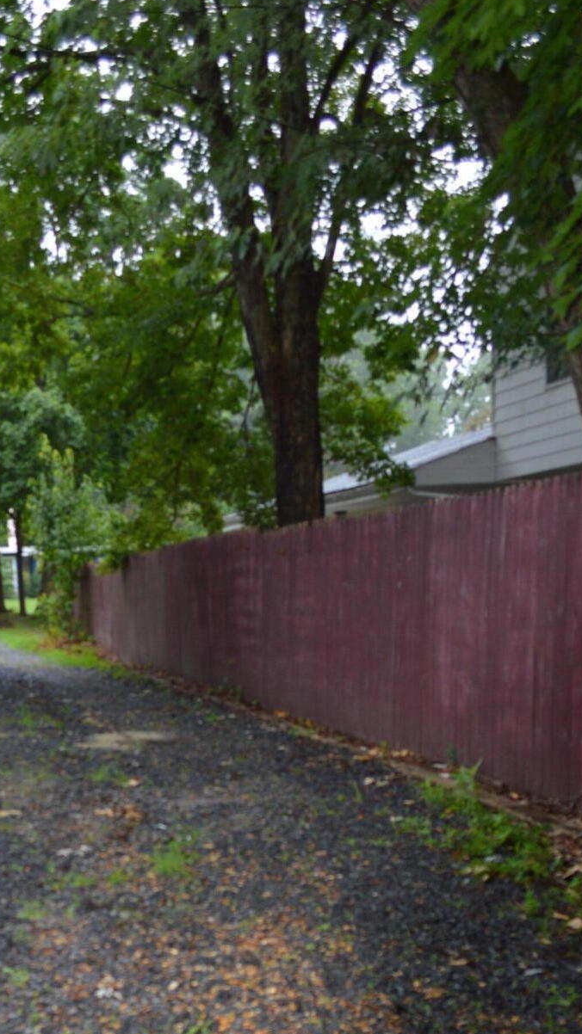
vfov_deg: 41.6
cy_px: 847
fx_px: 1290
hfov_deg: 25.1
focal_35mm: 47
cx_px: 137
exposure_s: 1/60
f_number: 4
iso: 400
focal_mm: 18
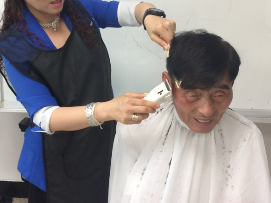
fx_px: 352
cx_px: 114
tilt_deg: -15.1
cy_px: 66
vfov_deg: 31.9
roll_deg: +0.0
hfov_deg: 42.0
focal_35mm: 45
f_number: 2.2
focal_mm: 4.15
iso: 40
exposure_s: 1/40
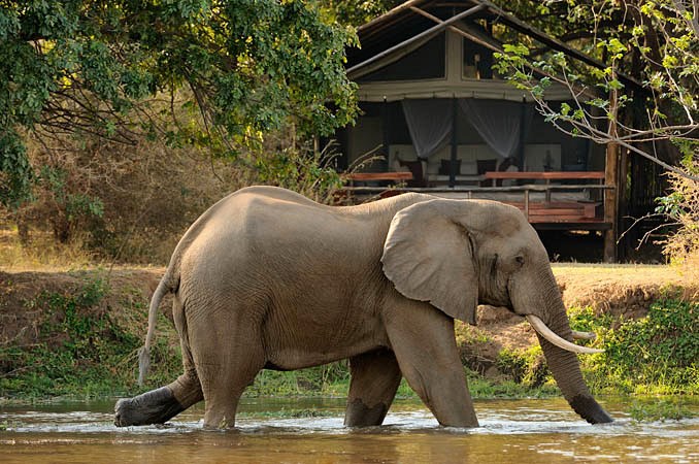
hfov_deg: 6.9
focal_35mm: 300
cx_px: 350
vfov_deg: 4.6
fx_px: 5817
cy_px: 232
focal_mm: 300
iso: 800
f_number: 8
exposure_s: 1/200
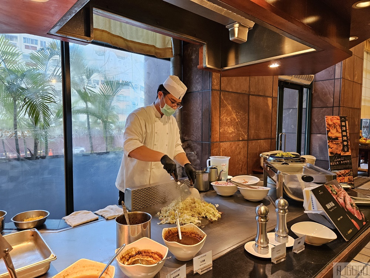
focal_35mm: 23
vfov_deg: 58.9
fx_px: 246
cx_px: 185
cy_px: 139
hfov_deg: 73.9
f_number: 1.8
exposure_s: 1/120
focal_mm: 5.4
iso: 320
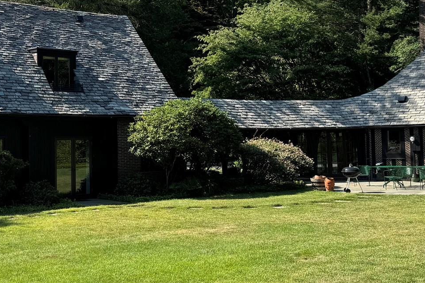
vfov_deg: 25.5
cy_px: 112
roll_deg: +0.9
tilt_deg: +4.0
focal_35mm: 53
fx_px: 626
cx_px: 135
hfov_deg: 37.0
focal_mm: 6.76
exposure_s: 1/2174
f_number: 1.78
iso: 80
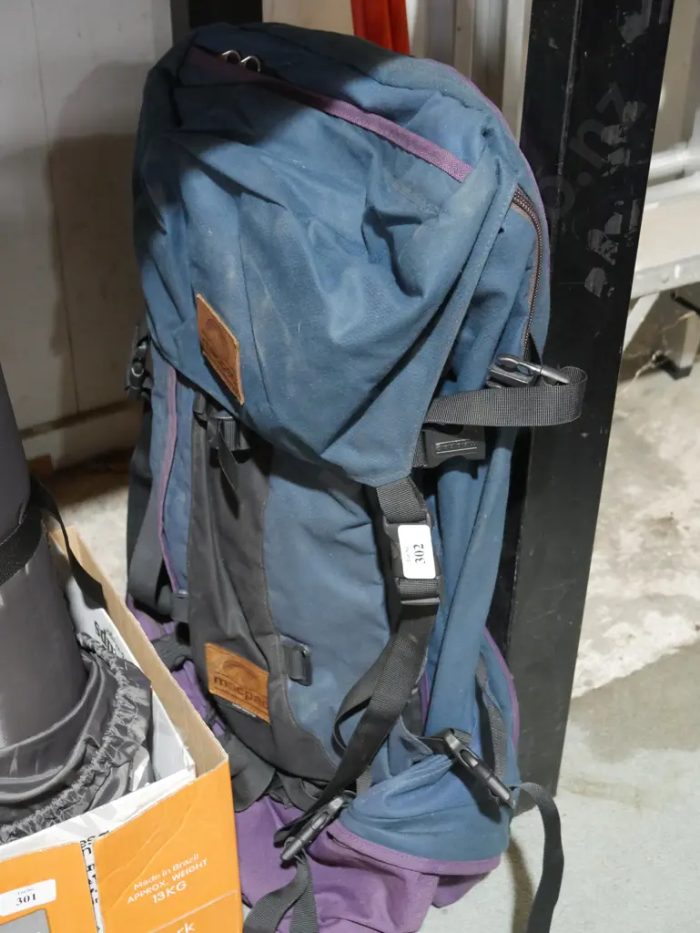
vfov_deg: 36.8
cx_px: 350
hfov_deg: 28.1
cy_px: 466
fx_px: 1401
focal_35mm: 52
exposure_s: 1/60
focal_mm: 26
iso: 2500
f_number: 5.3
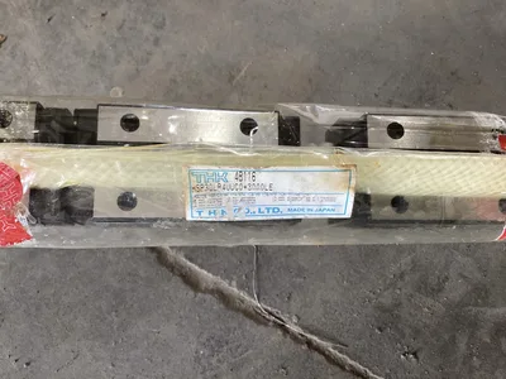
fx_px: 453
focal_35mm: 31
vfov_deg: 45.4
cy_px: 190
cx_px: 253
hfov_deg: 58.4
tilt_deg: -75.7
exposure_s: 1/50
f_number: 2.4
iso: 50
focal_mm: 3.3
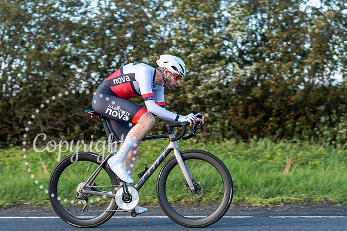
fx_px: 1016
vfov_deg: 13.0
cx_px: 174
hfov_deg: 19.4
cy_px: 116
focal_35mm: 105
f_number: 3.2
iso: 500
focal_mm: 102
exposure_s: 1/640
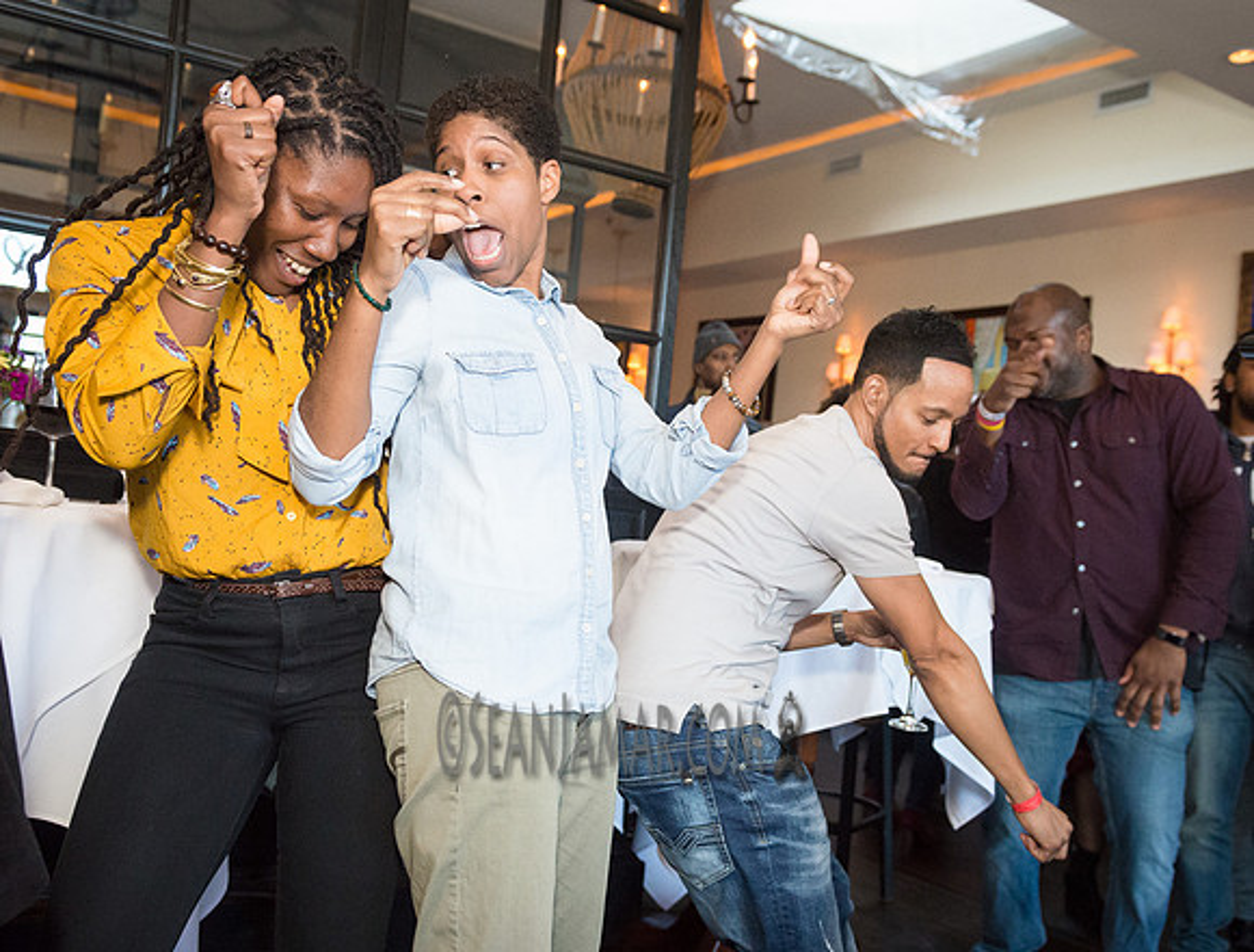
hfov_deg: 52.2
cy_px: 495
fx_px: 1280
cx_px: 649
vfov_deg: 40.8
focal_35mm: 35
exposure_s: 1/400
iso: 5000
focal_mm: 27
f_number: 3.5
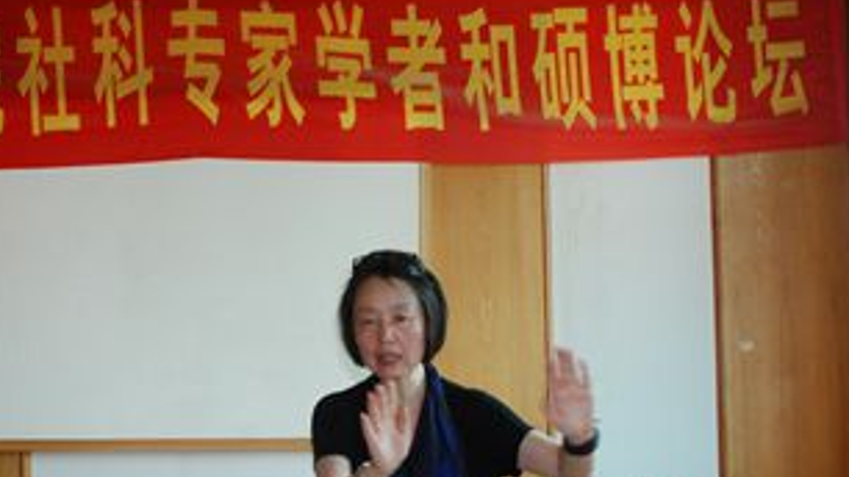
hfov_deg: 32.9
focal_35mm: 63
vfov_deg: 19.1
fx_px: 1418
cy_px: 304
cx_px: 244
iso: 800
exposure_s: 1/60
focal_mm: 24
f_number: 5
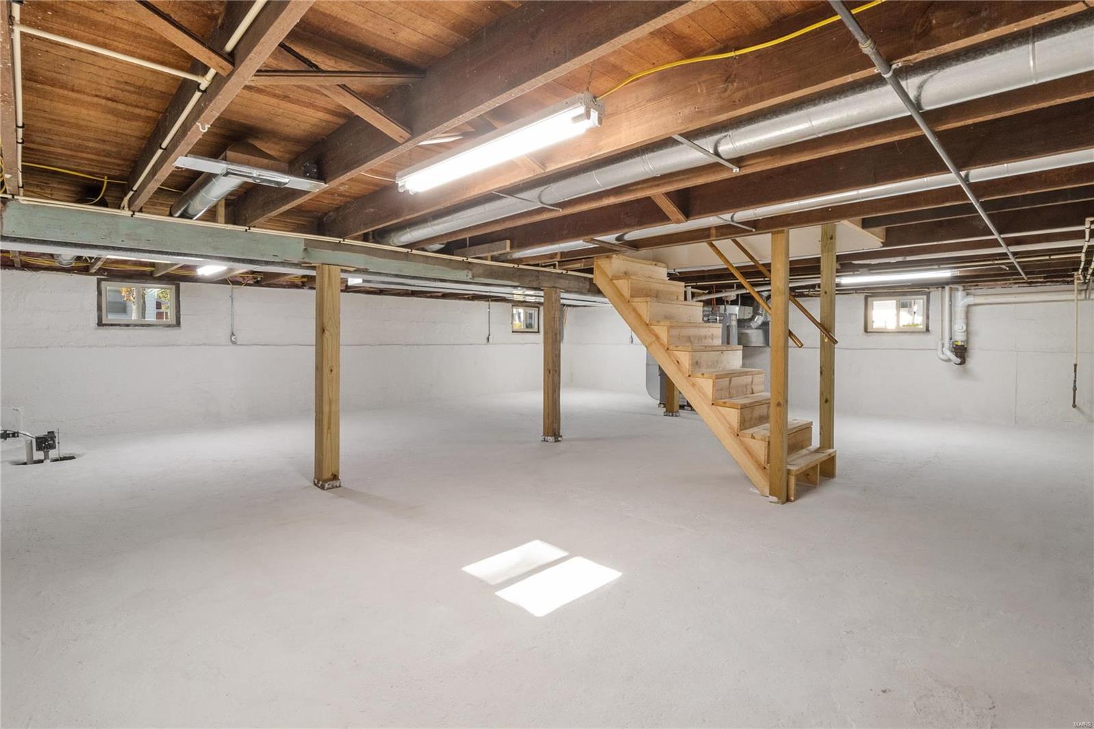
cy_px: 364
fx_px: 486
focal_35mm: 16
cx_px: 547
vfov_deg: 73.7
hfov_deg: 96.7
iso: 400
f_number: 10
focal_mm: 8
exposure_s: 1/4
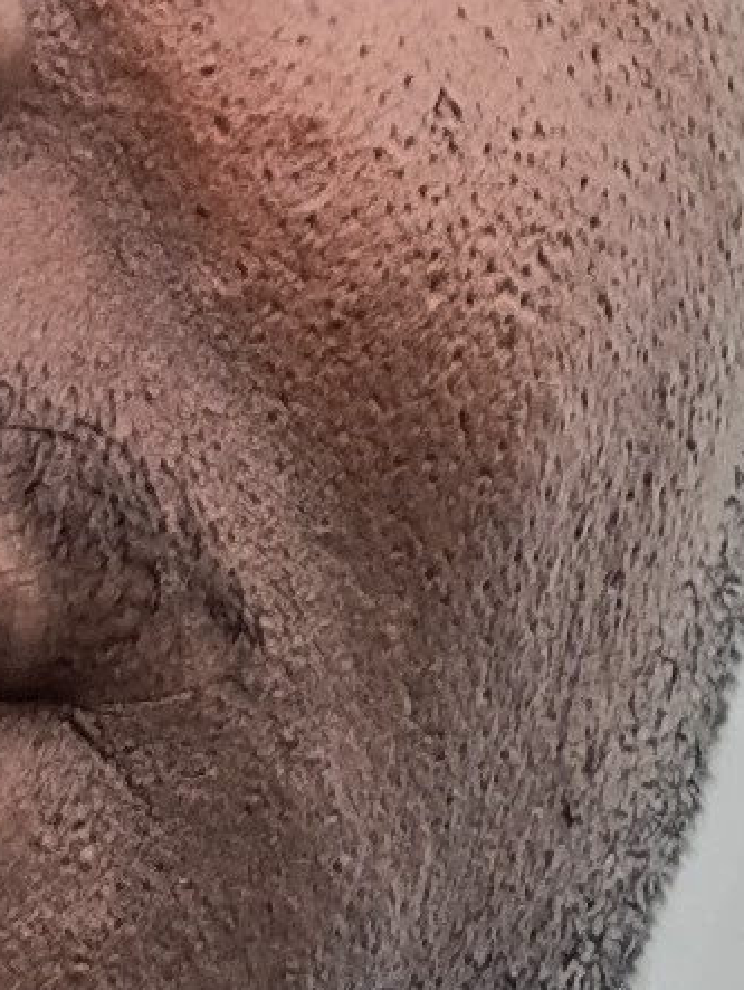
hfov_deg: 10.5
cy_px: -29
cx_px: -442
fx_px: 3863
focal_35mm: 135
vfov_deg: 14.3
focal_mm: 6.11
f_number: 1.7
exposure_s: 1/100
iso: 500
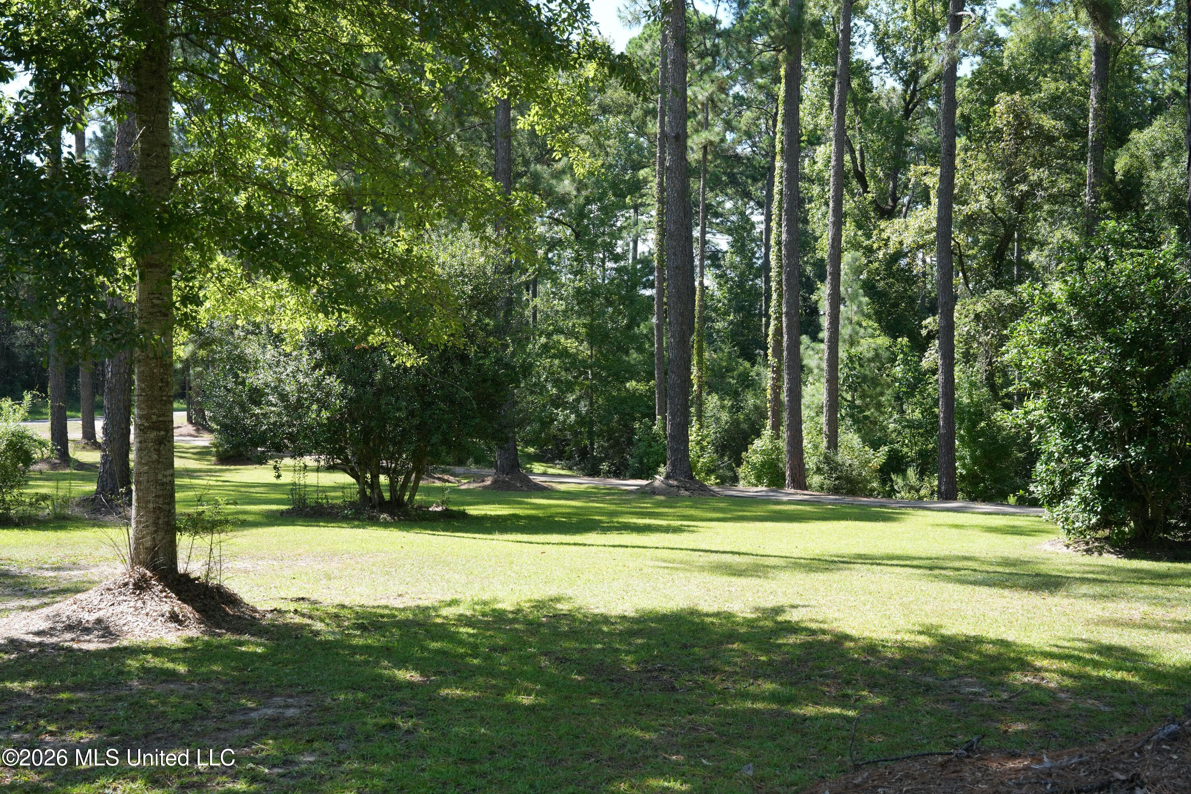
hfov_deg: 48.5
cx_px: 596
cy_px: 397
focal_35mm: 40
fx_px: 1323
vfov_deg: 33.4
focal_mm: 40
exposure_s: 1/125
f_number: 8
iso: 320
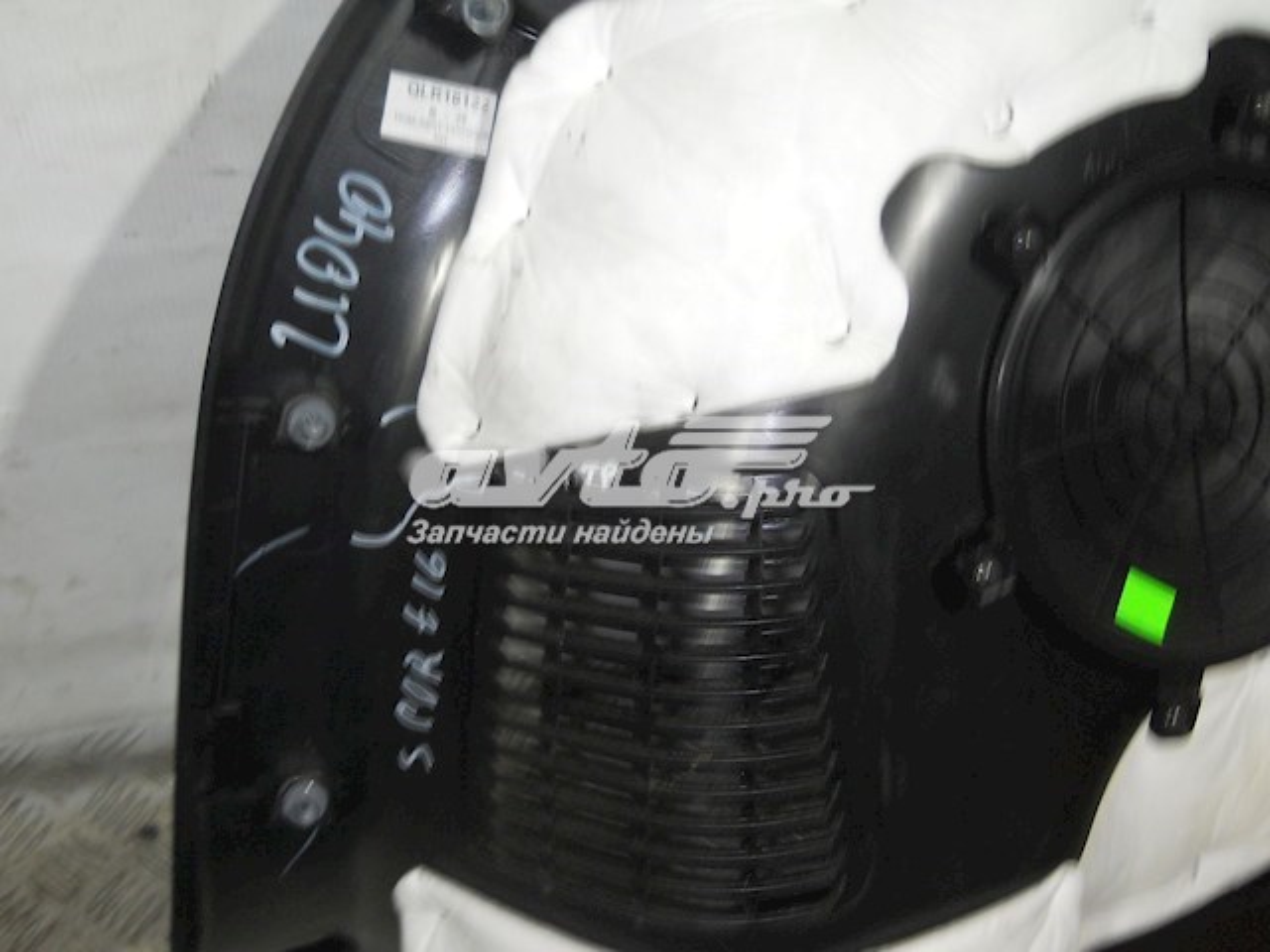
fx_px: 1504
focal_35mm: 41
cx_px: 635
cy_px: 476
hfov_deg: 45.8
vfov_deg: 35.1
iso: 125
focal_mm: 6.72
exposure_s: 1/30
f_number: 3.1
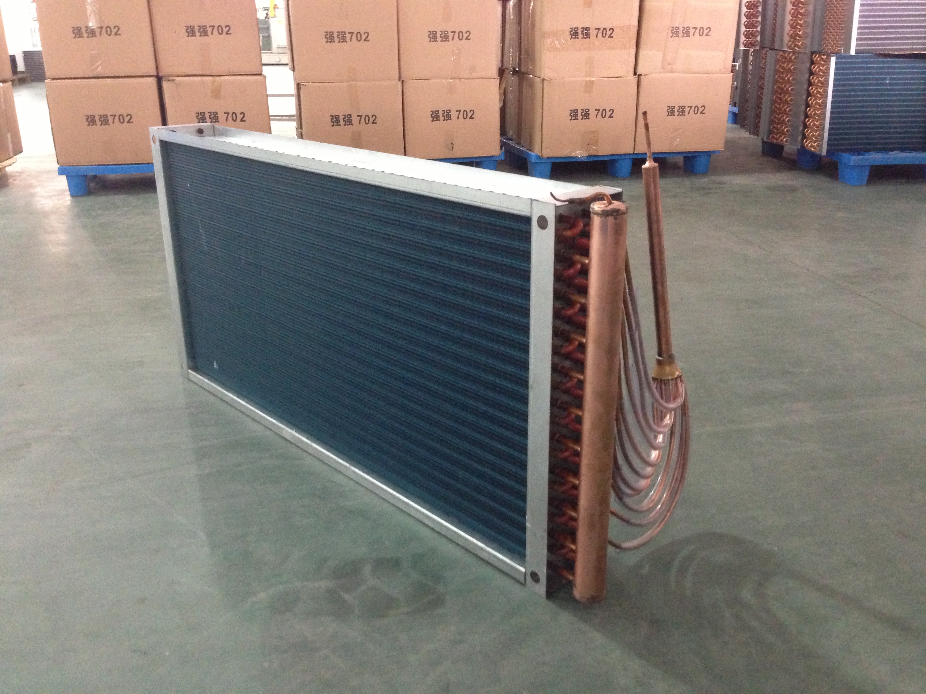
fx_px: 883
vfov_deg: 42.9
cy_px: 347
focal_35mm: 33
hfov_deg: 55.4
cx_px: 463
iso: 640
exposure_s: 1/15
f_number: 2.4
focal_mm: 4.13
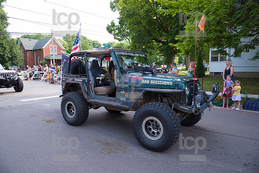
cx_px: 130
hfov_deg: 73.7
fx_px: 173
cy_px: 86
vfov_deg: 53.2
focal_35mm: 24
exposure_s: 1/500
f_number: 6.3
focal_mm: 24
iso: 900
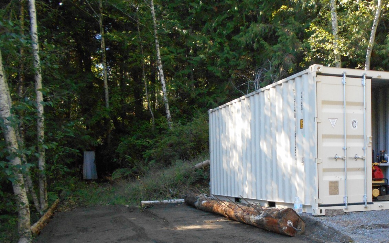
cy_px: 197
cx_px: 259
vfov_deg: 29.8
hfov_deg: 46.5
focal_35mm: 42
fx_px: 445
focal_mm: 5.1
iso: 450
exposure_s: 1/250
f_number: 3.4
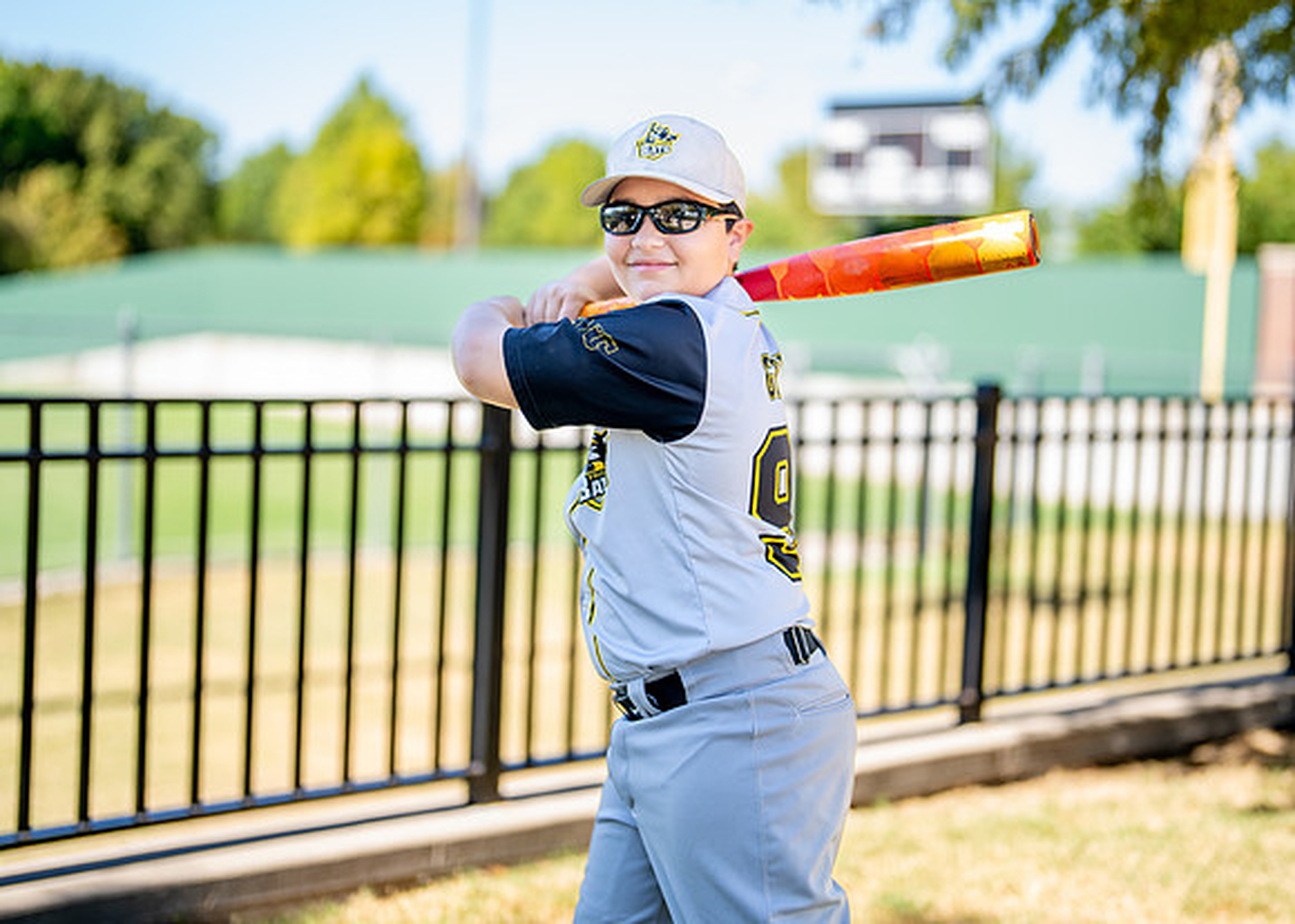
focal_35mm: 61
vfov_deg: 23.3
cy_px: 403
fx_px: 2239
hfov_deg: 32.3
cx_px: 685
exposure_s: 1/1600
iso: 100
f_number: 1.2
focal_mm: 50
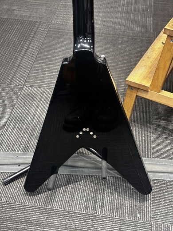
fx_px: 320
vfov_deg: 39.7
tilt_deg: -44.6
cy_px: 116
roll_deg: -5.9
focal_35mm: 48
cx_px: 86
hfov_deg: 30.3
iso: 200
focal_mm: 6.86
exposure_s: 1/40
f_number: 1.78
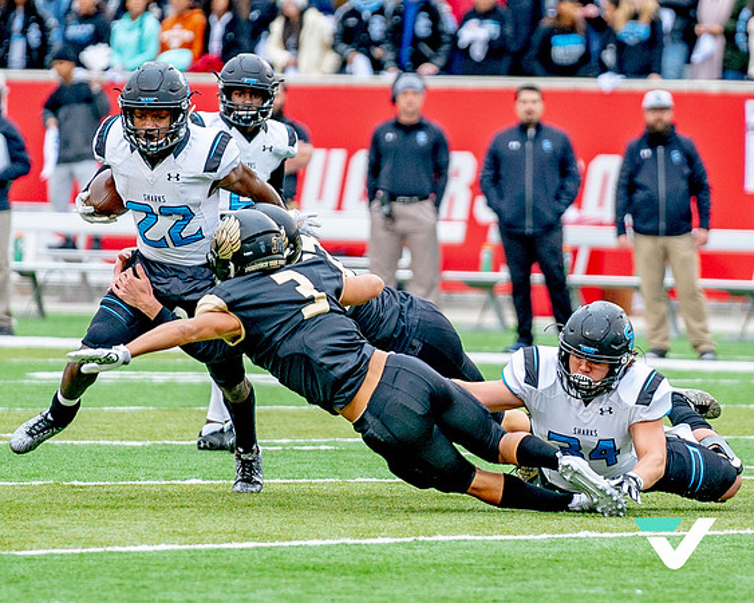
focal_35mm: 519
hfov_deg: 3.7
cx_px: 538
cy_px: 215
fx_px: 11584
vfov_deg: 3.0
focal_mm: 198
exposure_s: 1/1500
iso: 250
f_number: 2.8
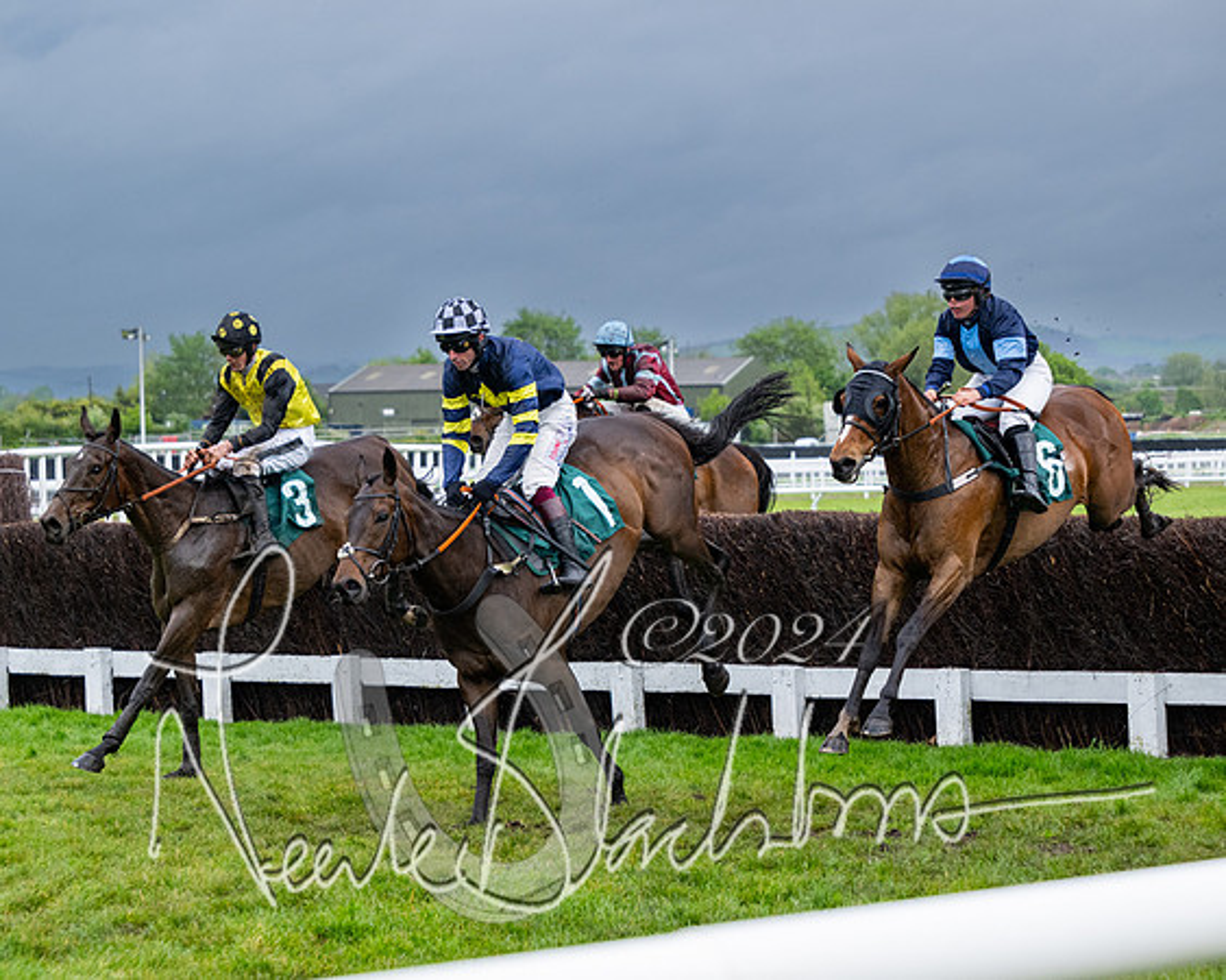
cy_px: 501
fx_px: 3480
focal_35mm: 96
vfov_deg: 16.0
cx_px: 612
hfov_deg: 20.0
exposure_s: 1/1600
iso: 1000
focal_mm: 81
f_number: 4
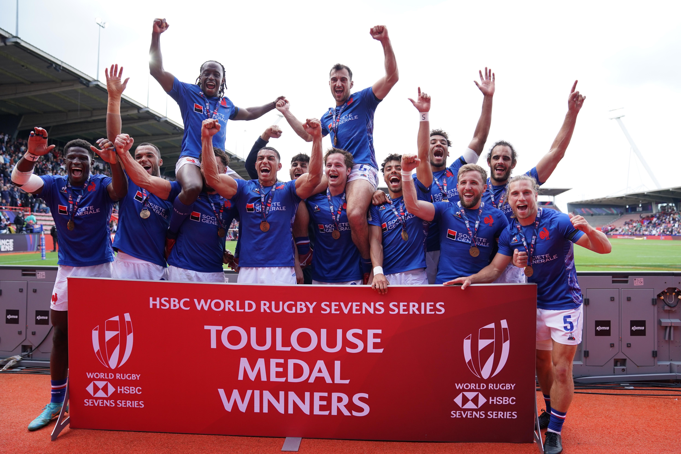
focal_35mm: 24
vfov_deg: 53.1
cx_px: 340
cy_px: 227
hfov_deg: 73.7
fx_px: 454
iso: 250
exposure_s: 1/800
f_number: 2.8
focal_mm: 24
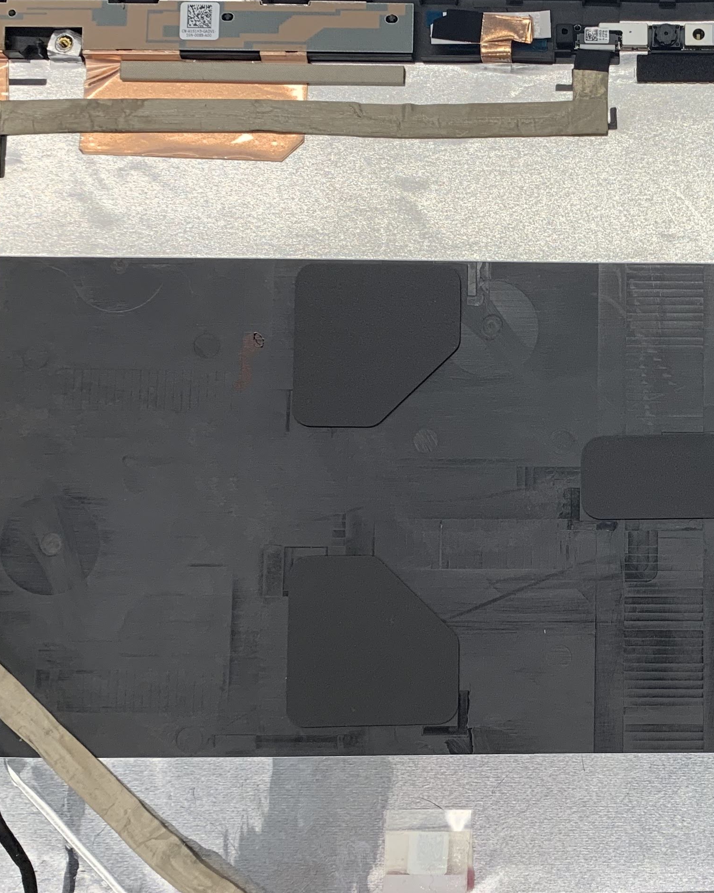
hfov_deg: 26.9
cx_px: 675
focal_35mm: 54
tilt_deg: -82.5
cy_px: 459
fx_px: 1426
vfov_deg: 34.7
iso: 50
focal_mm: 4.25
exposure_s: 1/120
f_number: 1.8
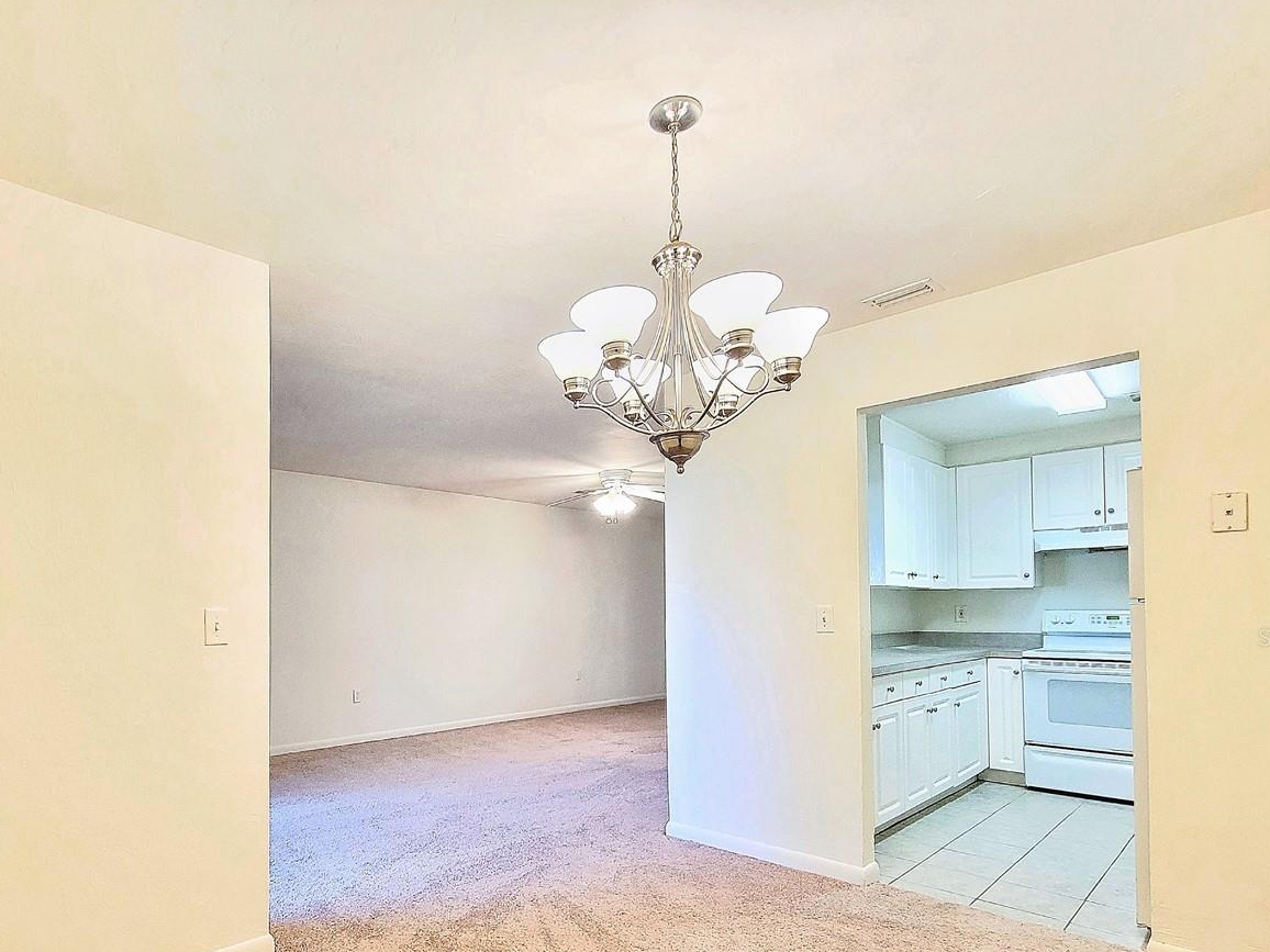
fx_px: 660
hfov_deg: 86.2
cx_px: 483
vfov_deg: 69.5
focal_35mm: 18
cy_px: 637
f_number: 2.2
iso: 200
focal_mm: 2.2
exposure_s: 1/60.2
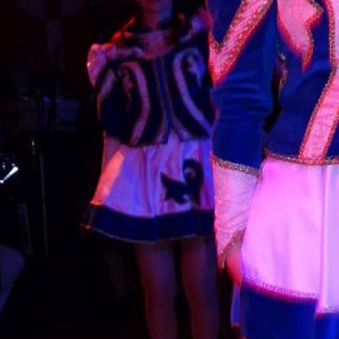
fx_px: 1041
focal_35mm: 94
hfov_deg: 17.3
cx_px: 450
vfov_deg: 18.4
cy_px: 253
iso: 125
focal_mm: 4.1
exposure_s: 1/30
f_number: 3.5
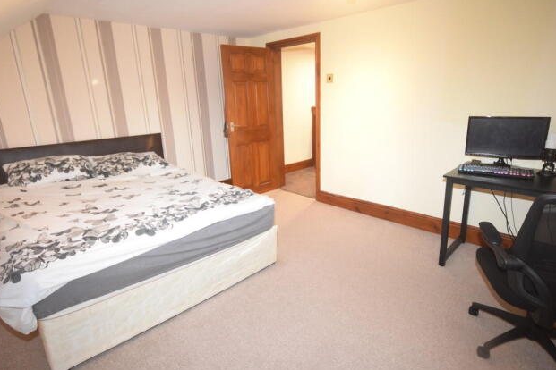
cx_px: 281
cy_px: 177
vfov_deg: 64.5
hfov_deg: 86.9
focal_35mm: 19
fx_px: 293
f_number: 4.5
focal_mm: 12
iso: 3200
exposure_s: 1/60
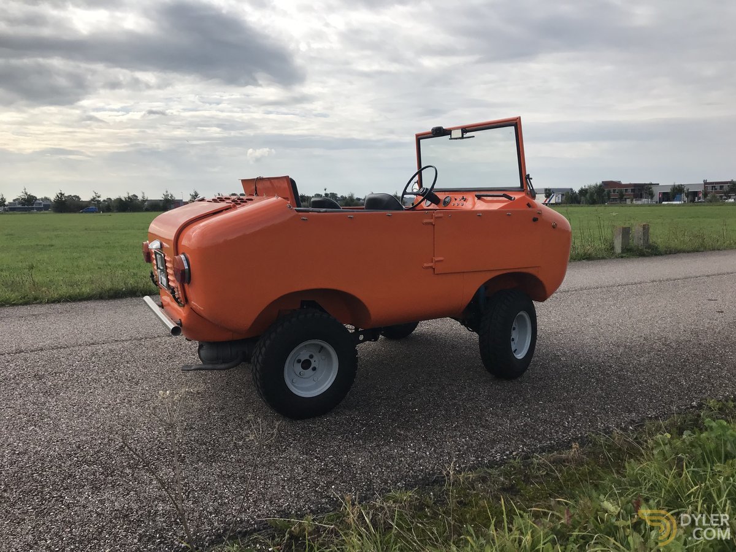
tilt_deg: -5.8
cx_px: 368
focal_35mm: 28
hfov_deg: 63.4
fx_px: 595
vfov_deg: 49.7
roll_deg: +1.5
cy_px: 276
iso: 20
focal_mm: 3.99
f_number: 1.8
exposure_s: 1/2740
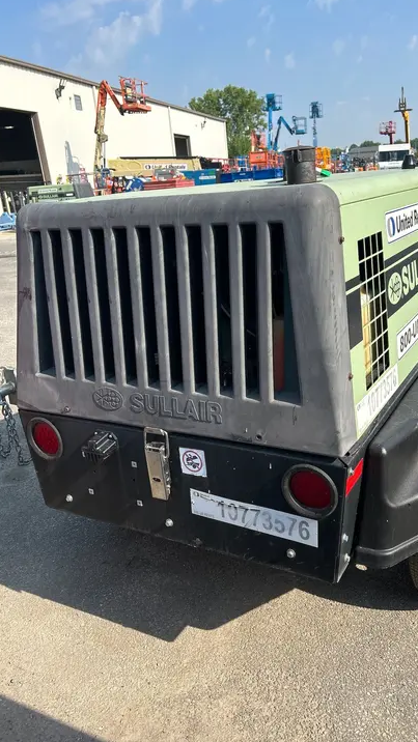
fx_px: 571
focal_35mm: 29
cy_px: 368
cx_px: 267
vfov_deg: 66.1
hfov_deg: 39.9
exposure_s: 1/3077
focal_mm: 5.7
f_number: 1.5
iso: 50
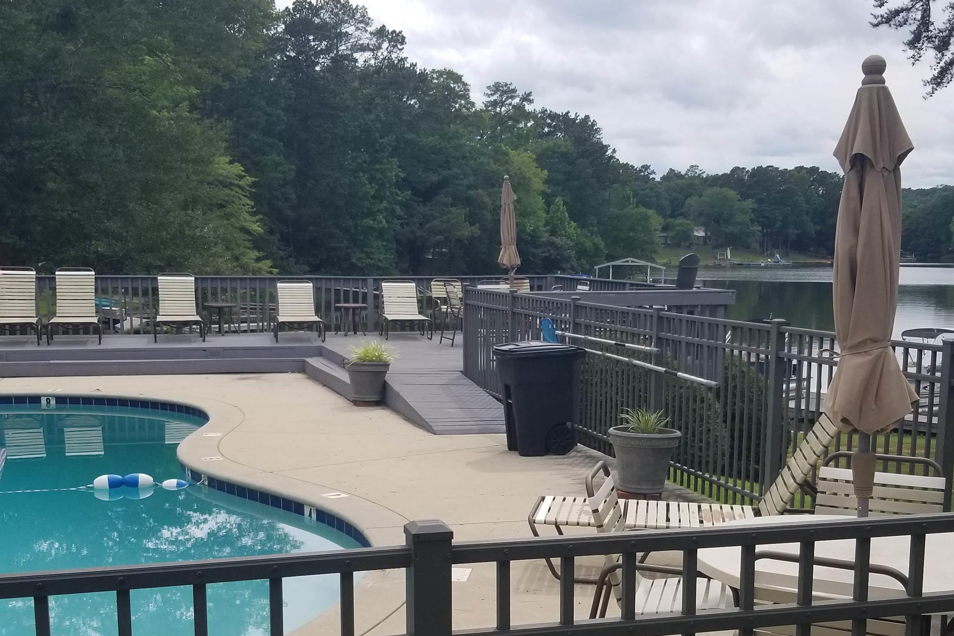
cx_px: 578
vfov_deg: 34.5
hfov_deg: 50.3
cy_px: 453
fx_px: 1007
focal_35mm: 38
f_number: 1.7
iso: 50
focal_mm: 4.25
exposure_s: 1/1919
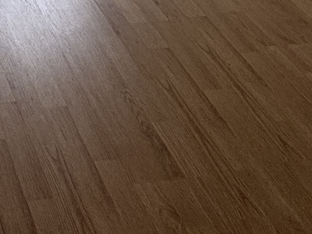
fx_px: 775
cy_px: -400
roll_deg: +0.1
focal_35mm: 86
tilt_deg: -1.2
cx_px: -95
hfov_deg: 20.7
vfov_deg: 12.0
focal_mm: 2.22
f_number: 2.2
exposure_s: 1/99
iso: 50
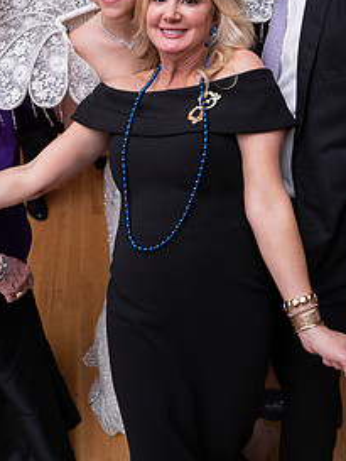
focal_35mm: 38
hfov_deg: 37.7
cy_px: 111
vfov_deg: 47.0
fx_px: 506
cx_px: 167
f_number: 3.5
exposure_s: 1/100
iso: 1600
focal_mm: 24
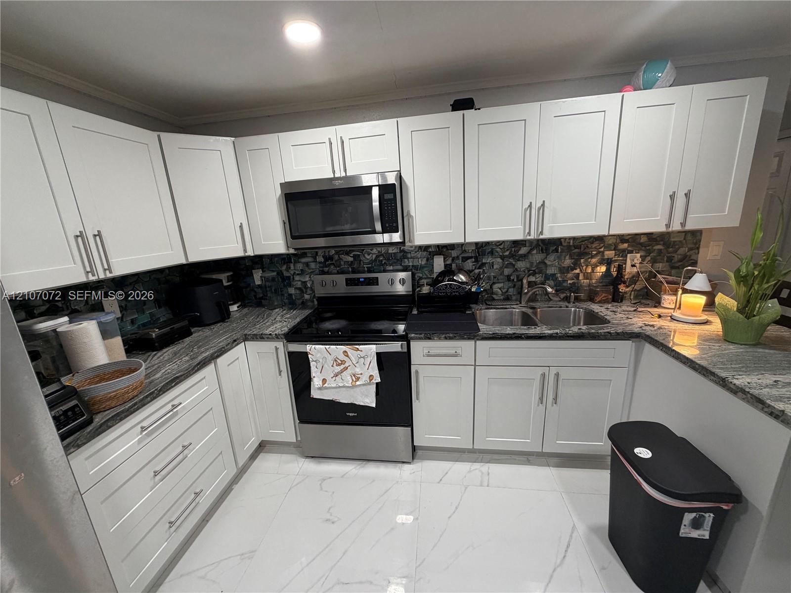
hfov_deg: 102.1
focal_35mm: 14
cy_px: 296
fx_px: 320
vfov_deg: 85.7
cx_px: 396
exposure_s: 1/60
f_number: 2.2
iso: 160
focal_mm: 2.22
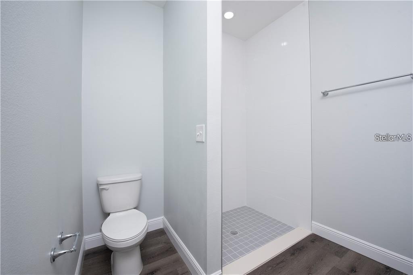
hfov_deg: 104.2
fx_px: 161
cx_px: 206
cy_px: 138
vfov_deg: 81.2
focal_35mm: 14
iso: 400
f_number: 10
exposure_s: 1/200
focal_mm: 14
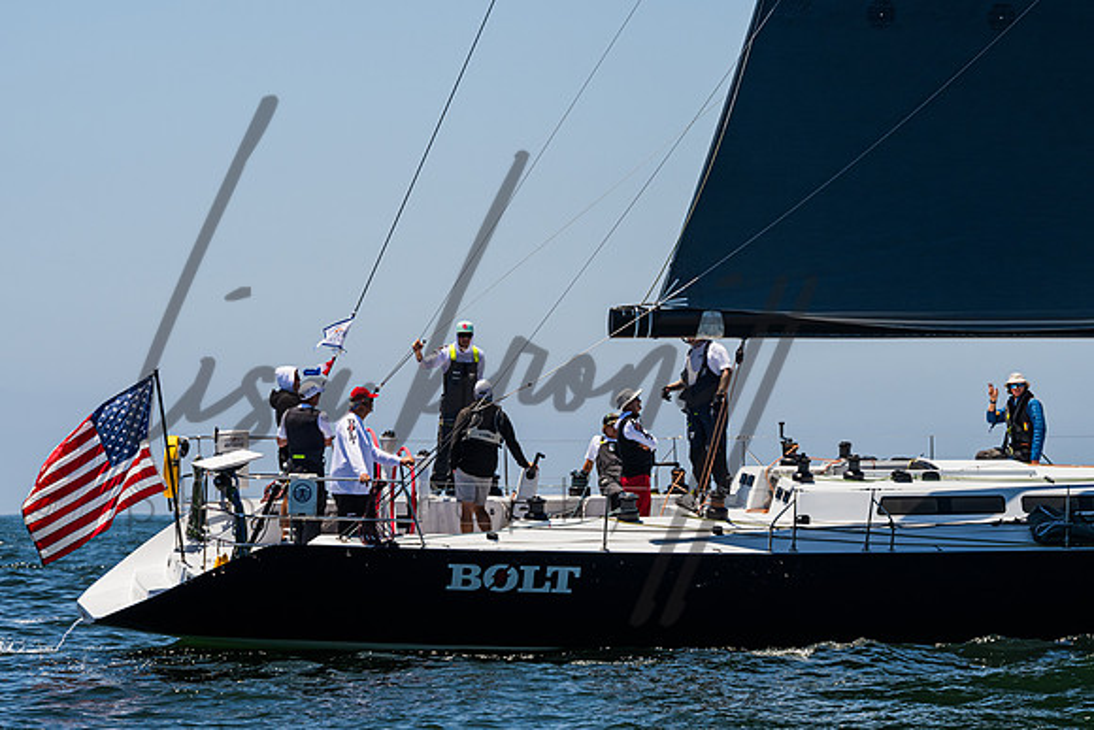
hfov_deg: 10.3
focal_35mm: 199
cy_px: 386
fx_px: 6042
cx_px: 546
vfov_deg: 6.9
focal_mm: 145
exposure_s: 1/1600
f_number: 8
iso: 400
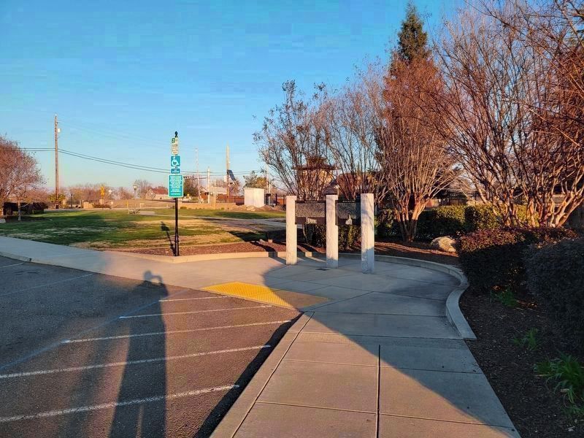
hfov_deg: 67.3
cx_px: 292
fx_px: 439
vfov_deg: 53.1
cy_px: 219
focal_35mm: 26
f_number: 1.8
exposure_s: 1/859
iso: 40
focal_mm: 5.4
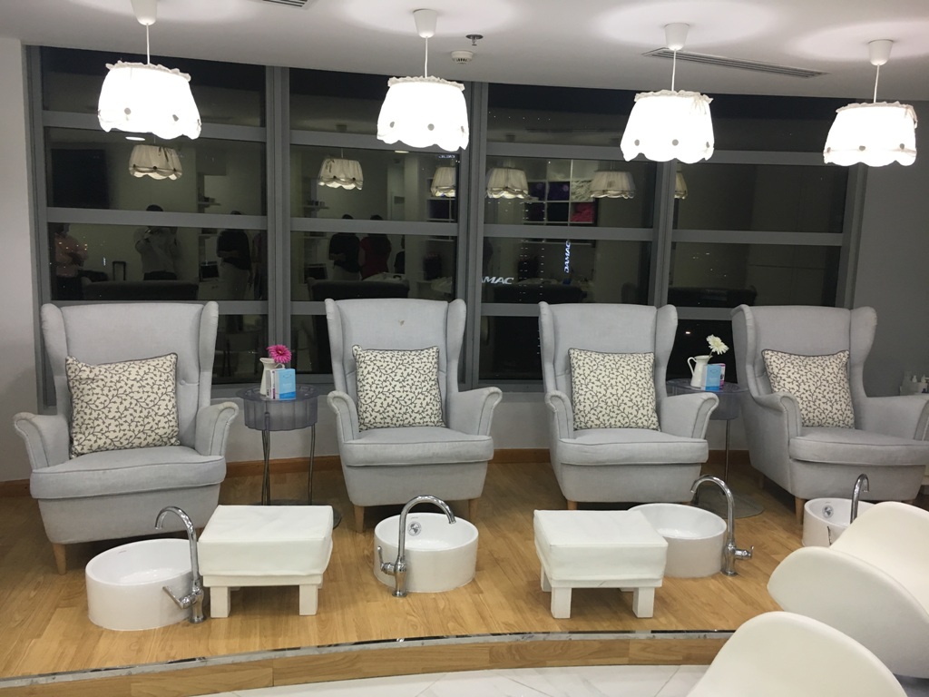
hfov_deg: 61.7
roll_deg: -2.1
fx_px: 778
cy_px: 348
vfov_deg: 48.2
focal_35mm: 29
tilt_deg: -9.2
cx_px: 464
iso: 64
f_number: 2.2
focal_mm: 4.15
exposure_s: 1/33
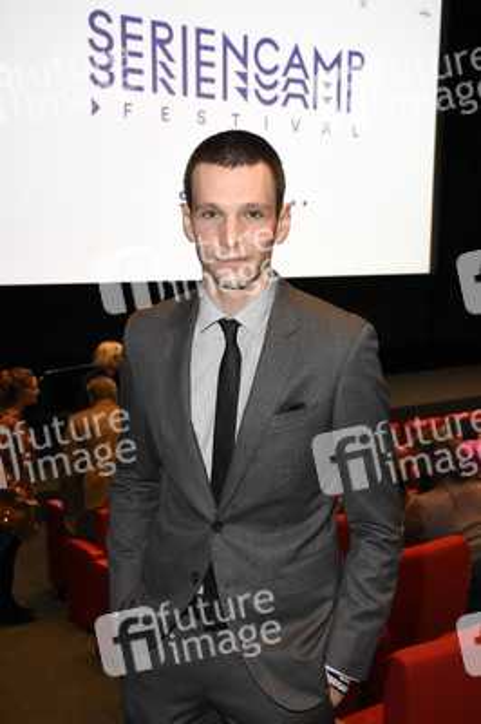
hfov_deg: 28.0
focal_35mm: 48
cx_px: 240
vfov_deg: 41.1
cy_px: 362
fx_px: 964
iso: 5000
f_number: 6.3
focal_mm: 32
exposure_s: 1/60
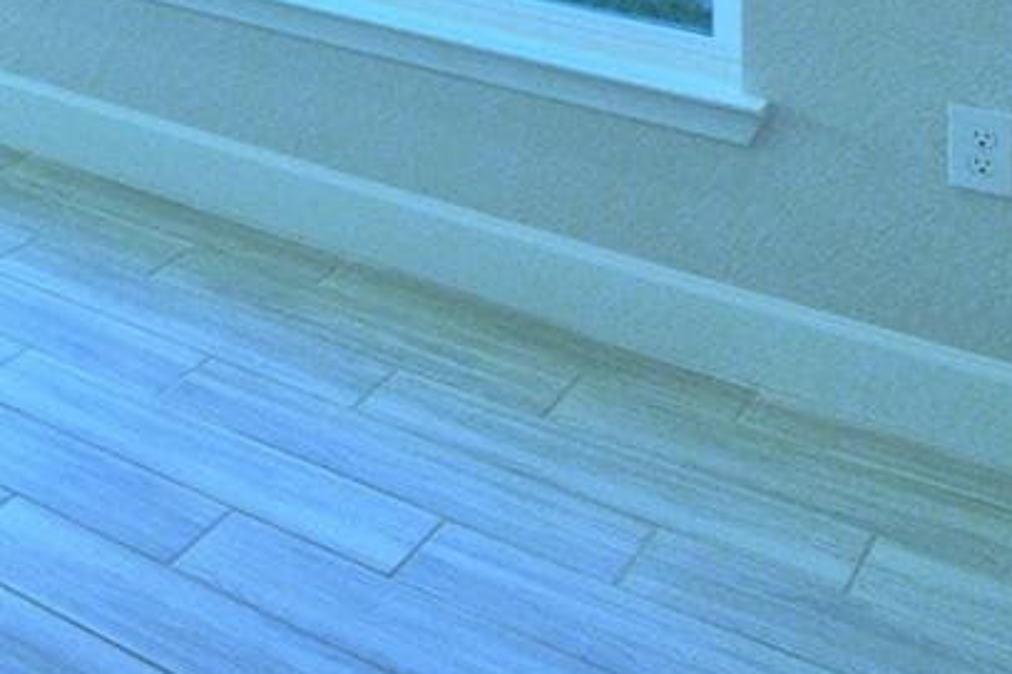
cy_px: -597
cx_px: -676
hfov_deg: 23.3
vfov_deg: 17.7
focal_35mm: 59
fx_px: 1658
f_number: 4.5
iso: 200
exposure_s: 1/160
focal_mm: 10
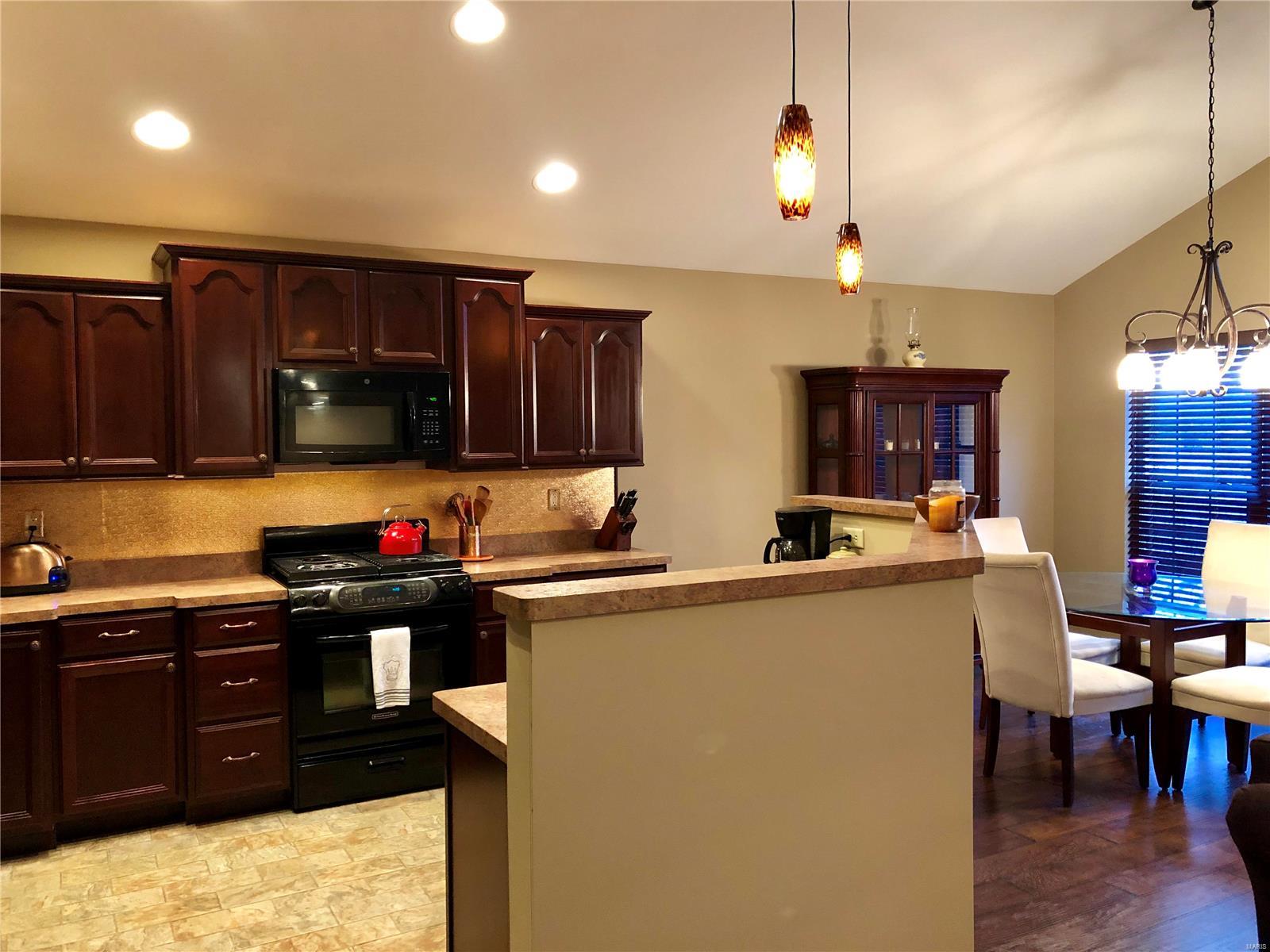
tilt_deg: -1.7
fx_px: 1027
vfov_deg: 49.7
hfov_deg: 63.4
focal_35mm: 28
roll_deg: -0.8
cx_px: 635
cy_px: 476
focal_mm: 3.99
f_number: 1.8
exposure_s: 1/15
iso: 100
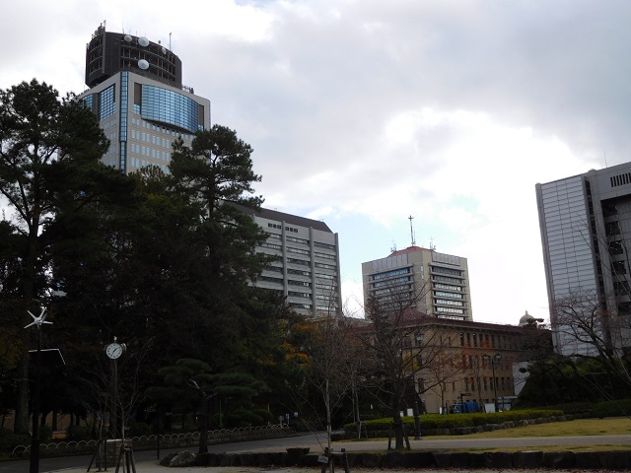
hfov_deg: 46.8
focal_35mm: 40
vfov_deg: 36.0
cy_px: 236
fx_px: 729
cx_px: 316
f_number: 3.9
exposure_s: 1/800
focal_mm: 7.1
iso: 125
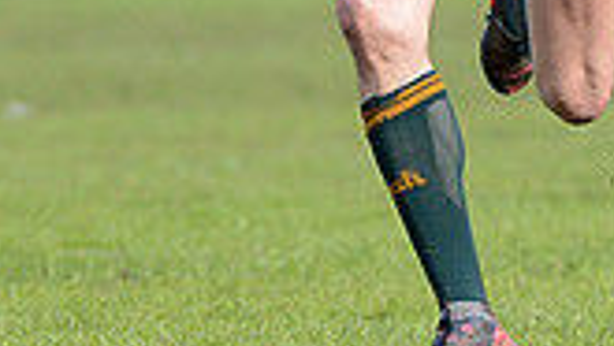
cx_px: 123
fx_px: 11989
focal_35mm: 736
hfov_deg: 2.9
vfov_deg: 1.7
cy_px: -203
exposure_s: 1/2500
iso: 500
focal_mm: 200
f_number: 4
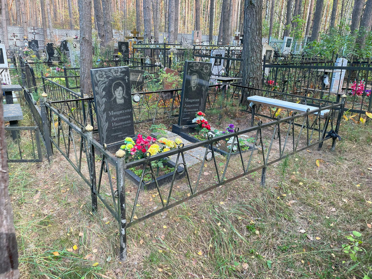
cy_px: 140
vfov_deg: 53.1
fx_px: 279
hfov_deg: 67.3
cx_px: 186
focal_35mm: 26
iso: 64
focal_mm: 4.2
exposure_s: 1/121
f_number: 1.6
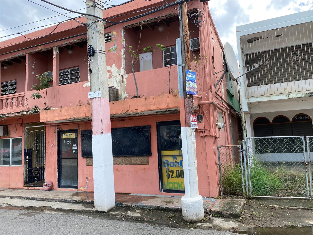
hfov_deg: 67.3
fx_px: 235
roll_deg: +4.8
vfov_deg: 53.1
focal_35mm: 26
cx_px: 156
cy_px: 118
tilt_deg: +8.3
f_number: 1.8
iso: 32
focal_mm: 4.25
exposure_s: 1/1007
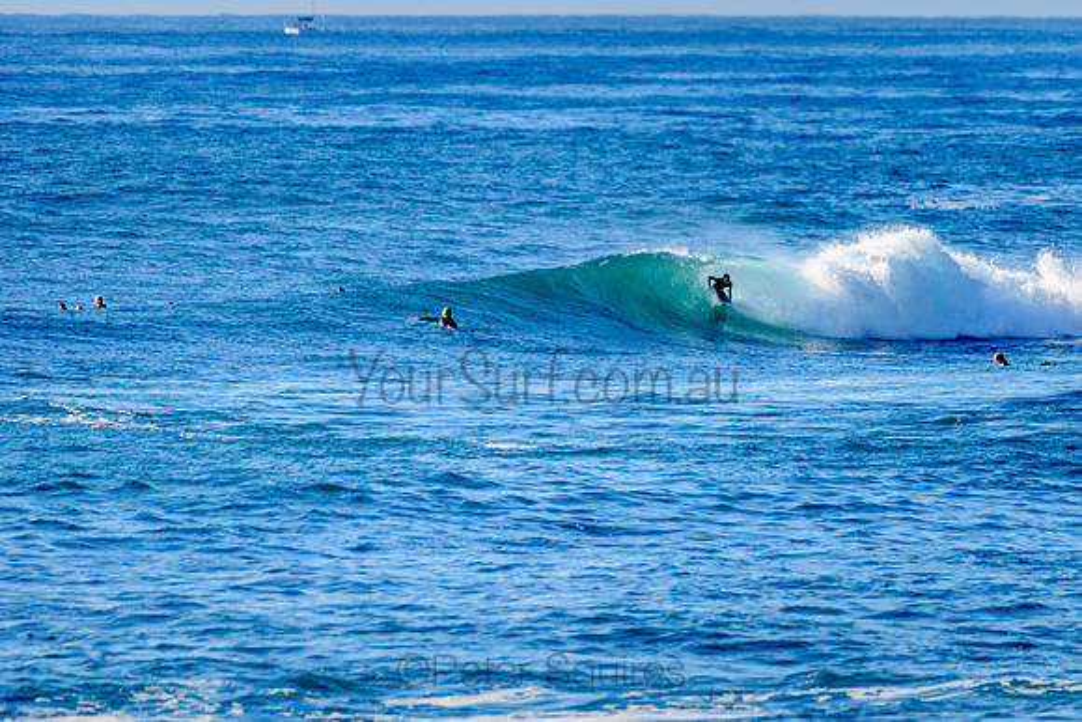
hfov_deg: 3.4
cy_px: 308
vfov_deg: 2.2
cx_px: 663
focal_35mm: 613
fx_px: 18434
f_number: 5.6
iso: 280
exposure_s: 1/2000
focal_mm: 500
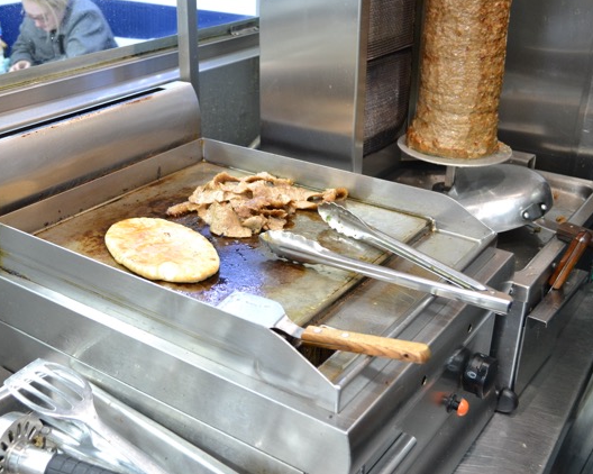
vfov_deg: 36.5
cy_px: 236
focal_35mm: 41
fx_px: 719
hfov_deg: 44.6
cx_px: 237
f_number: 4
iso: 1000
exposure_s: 1/15
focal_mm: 24
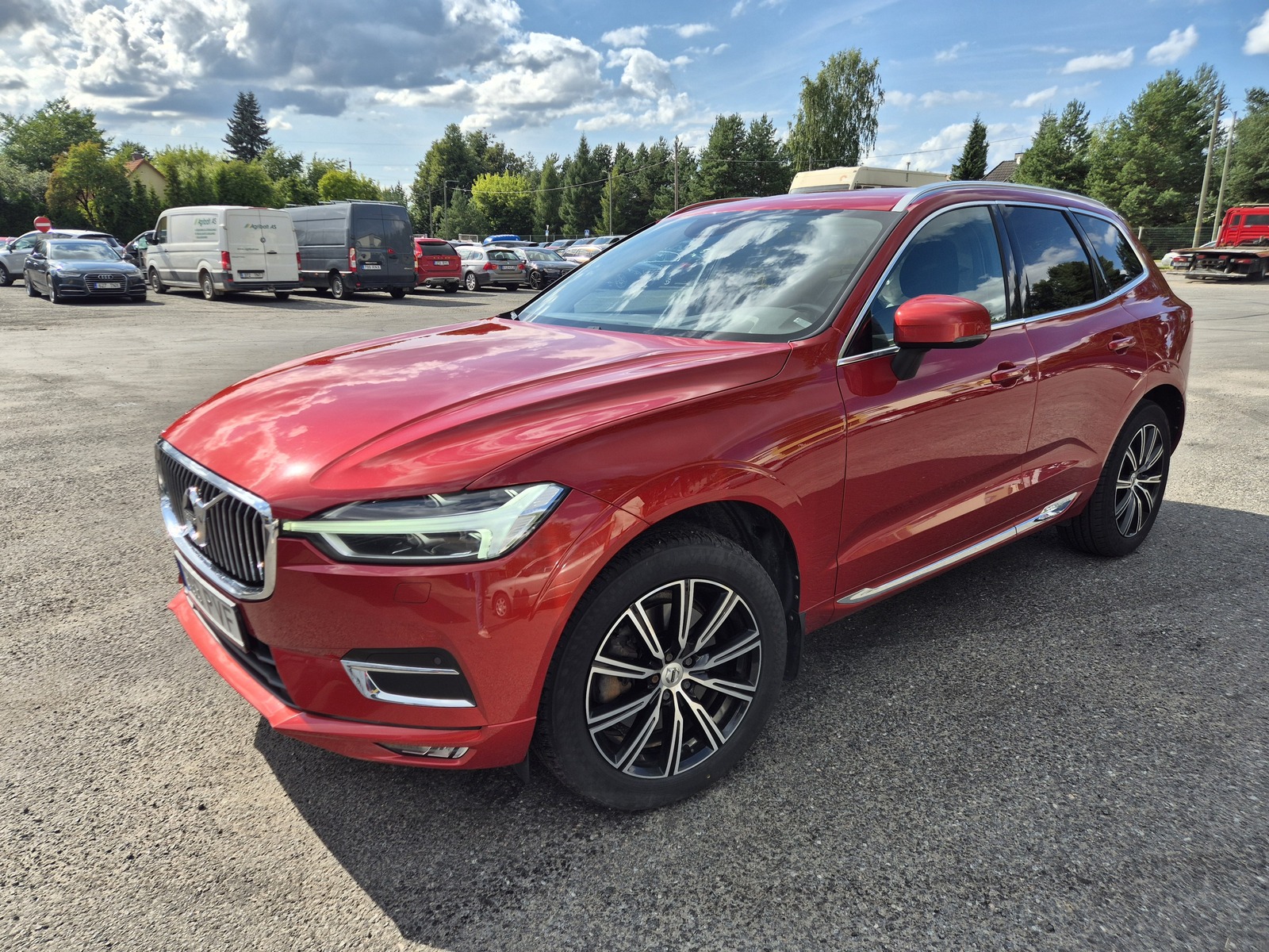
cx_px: 634
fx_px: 843
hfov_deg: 73.9
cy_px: 476
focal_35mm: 23
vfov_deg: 58.9
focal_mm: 5.4
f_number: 1.8
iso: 25
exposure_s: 1/1620
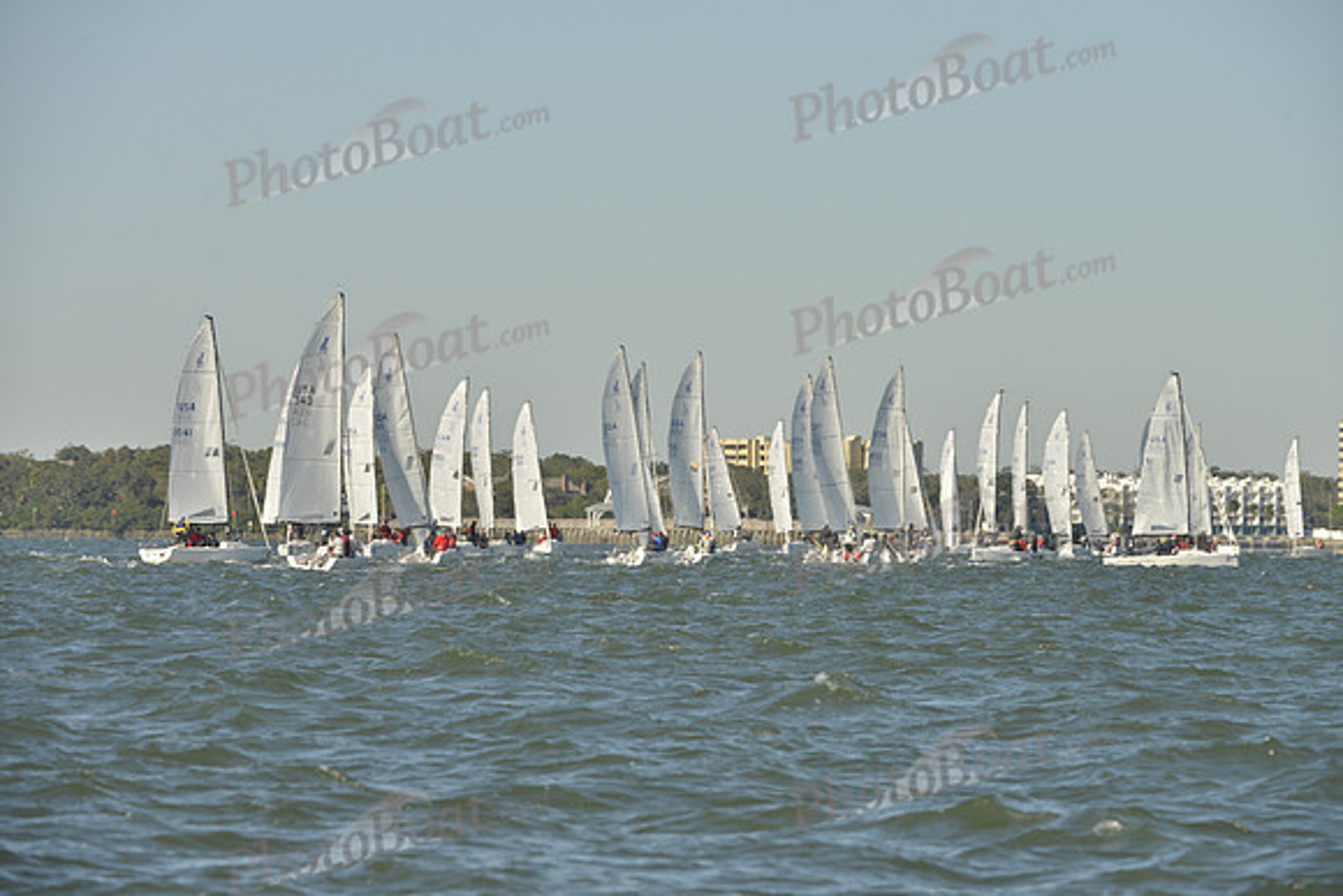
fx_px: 8209
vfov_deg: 6.2
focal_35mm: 220
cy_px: 448
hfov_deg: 9.4
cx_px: 672
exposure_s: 1/640
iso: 200
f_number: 8
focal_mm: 220
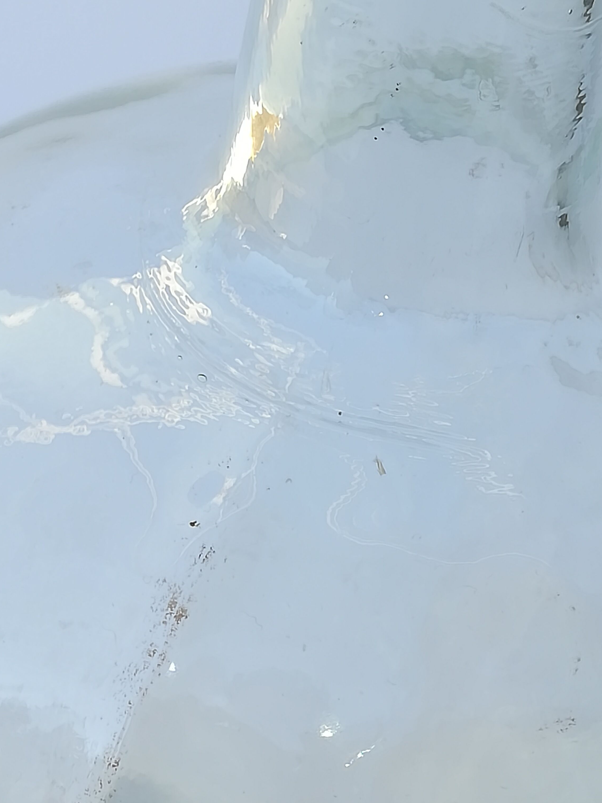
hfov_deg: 17.4
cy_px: 495
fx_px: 1971
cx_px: 311
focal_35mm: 85
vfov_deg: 23.0
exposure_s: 1/217
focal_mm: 3.83
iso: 50
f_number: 2.2
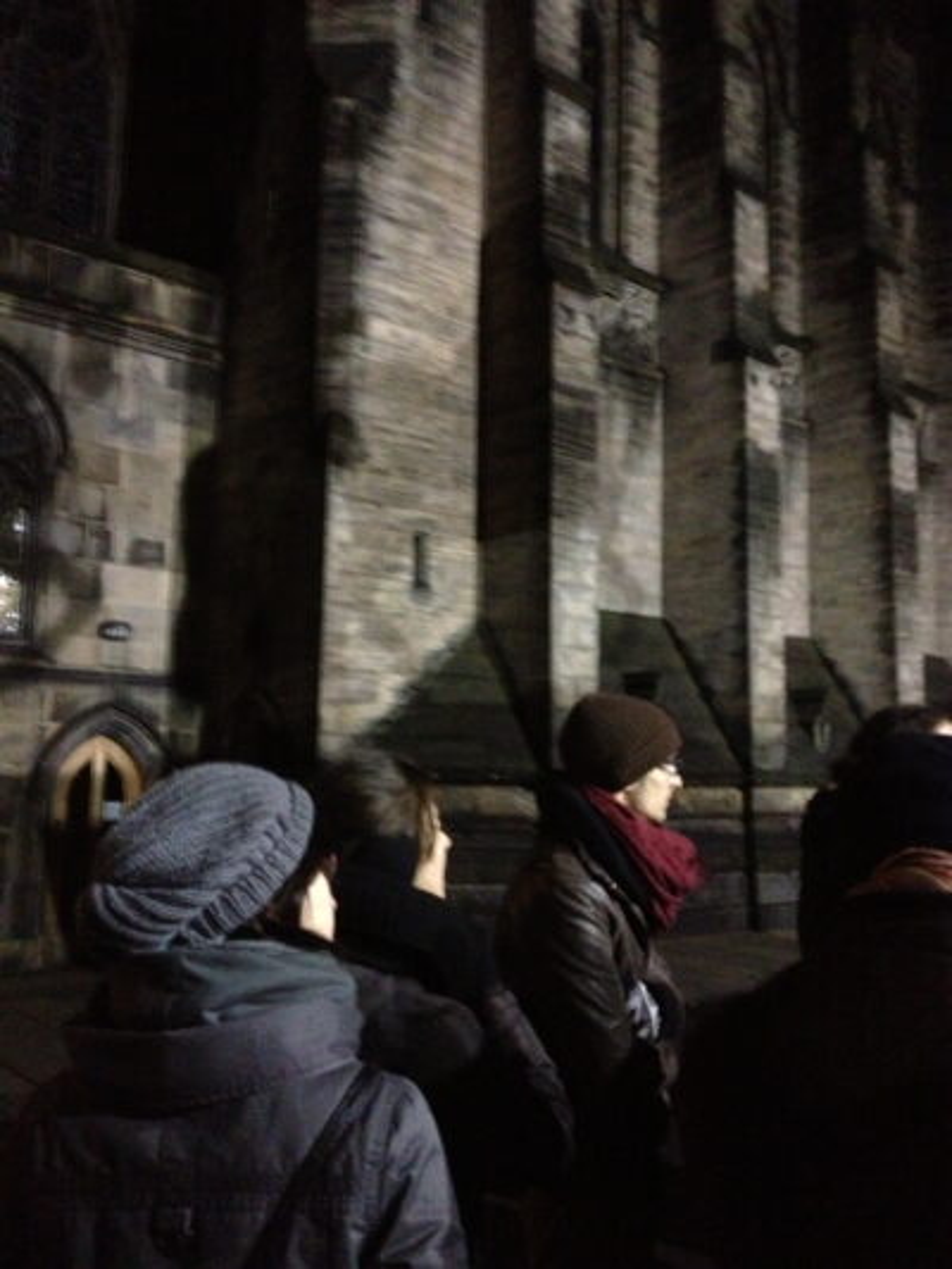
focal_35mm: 35
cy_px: 634
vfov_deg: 52.6
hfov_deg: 40.7
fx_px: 1283
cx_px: 476
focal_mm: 4.28
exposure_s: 1/15
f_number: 2.4
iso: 800
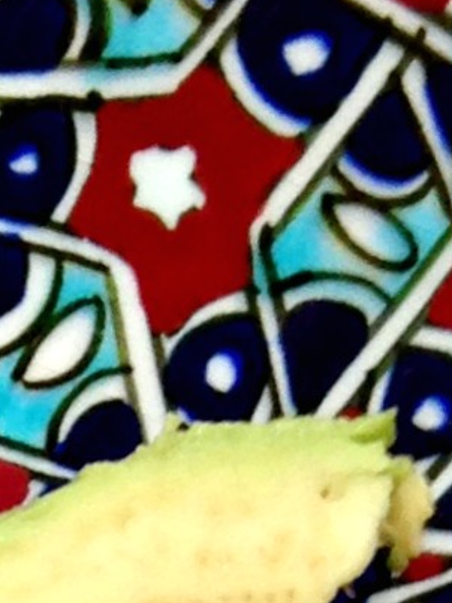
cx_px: -459
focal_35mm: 228
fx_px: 3972
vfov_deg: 7.9
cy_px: 1565
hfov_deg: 6.3
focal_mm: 4.12
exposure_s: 1/40
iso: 64
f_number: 2.4
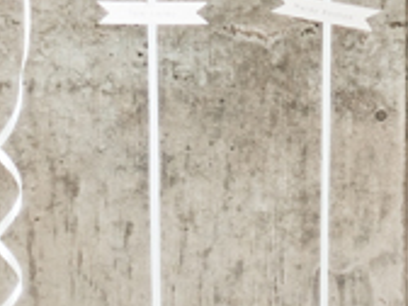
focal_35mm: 258
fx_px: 3041
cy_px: -709
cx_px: 440
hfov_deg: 7.6
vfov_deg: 5.3
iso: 200
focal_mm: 50
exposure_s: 1/160
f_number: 1.4
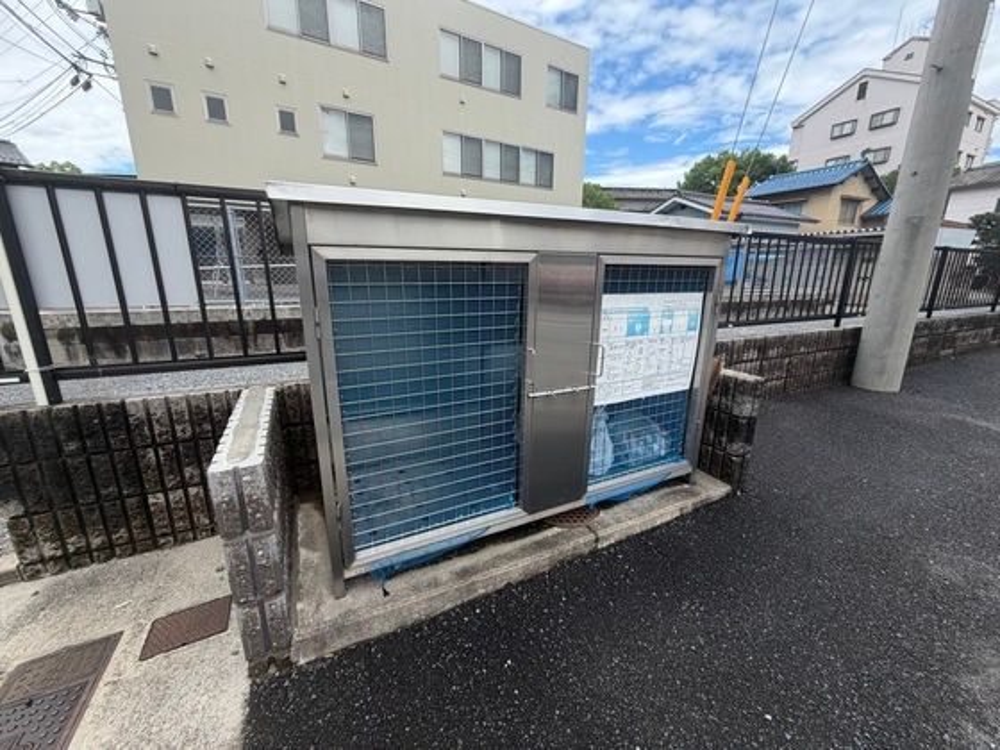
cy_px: 375
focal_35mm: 14
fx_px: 404
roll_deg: +0.5
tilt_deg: -13.8
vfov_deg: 85.7
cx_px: 500
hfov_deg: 102.1
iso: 40
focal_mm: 2.22
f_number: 2.2
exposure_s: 1/613
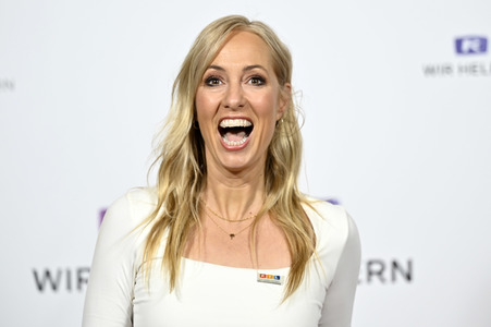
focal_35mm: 130
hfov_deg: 15.8
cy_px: 164
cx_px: 246
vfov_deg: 10.5
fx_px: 1772
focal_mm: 130
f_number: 2.8
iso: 1250
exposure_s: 1/640
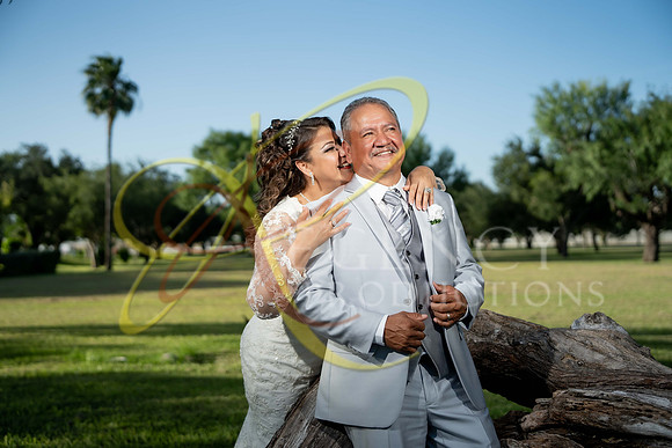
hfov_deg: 44.5
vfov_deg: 30.5
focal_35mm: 44
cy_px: 224
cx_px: 336
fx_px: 821
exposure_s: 1/4000
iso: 200
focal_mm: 44
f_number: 2.2
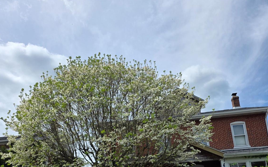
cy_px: 163
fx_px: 241
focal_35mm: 33
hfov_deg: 58.2
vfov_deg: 35.1
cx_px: 134
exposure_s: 1/7944
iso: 80
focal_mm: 6.25
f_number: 1.7
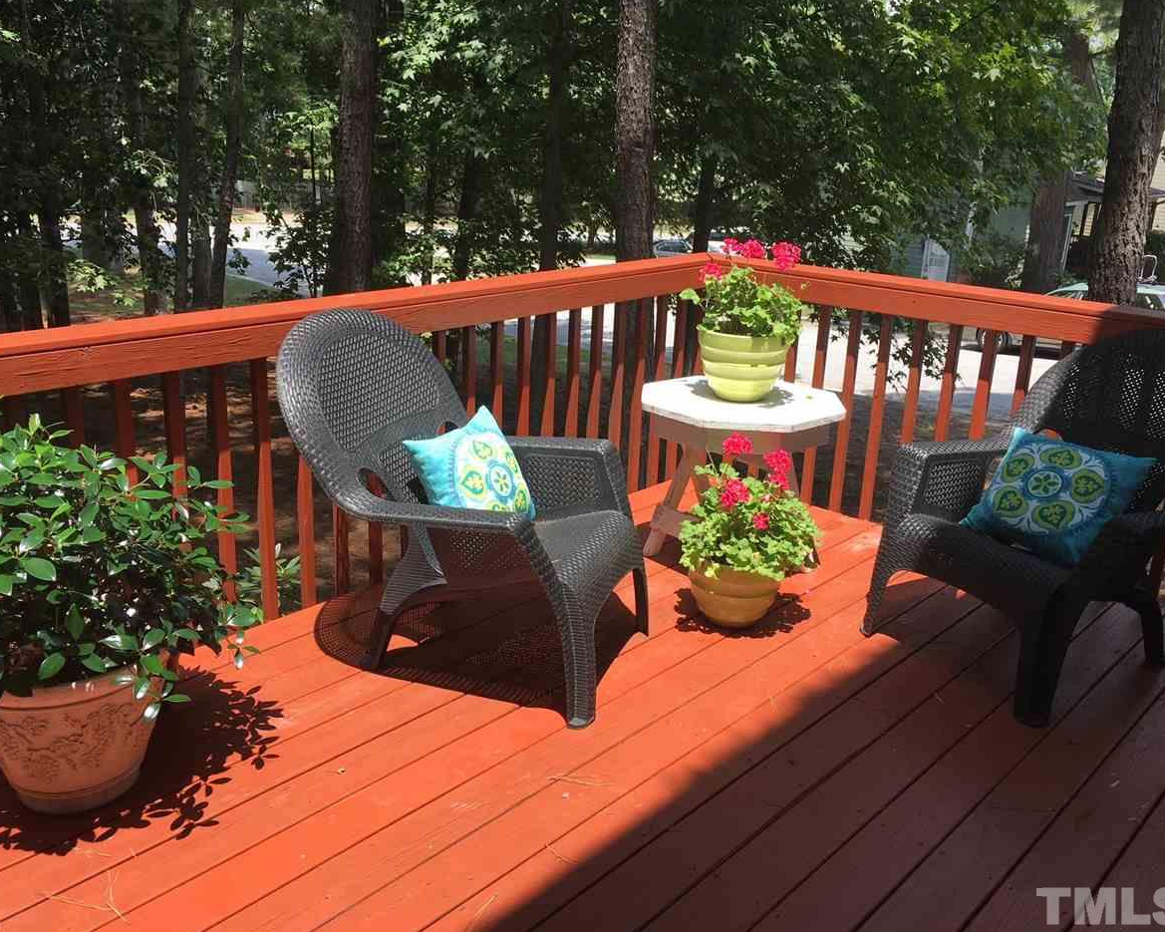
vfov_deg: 47.1
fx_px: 1069
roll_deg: -2.7
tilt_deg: -16.7
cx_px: 562
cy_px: 458
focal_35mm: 31
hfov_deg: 57.2
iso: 25
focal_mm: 4.15
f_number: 2.2
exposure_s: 1/509
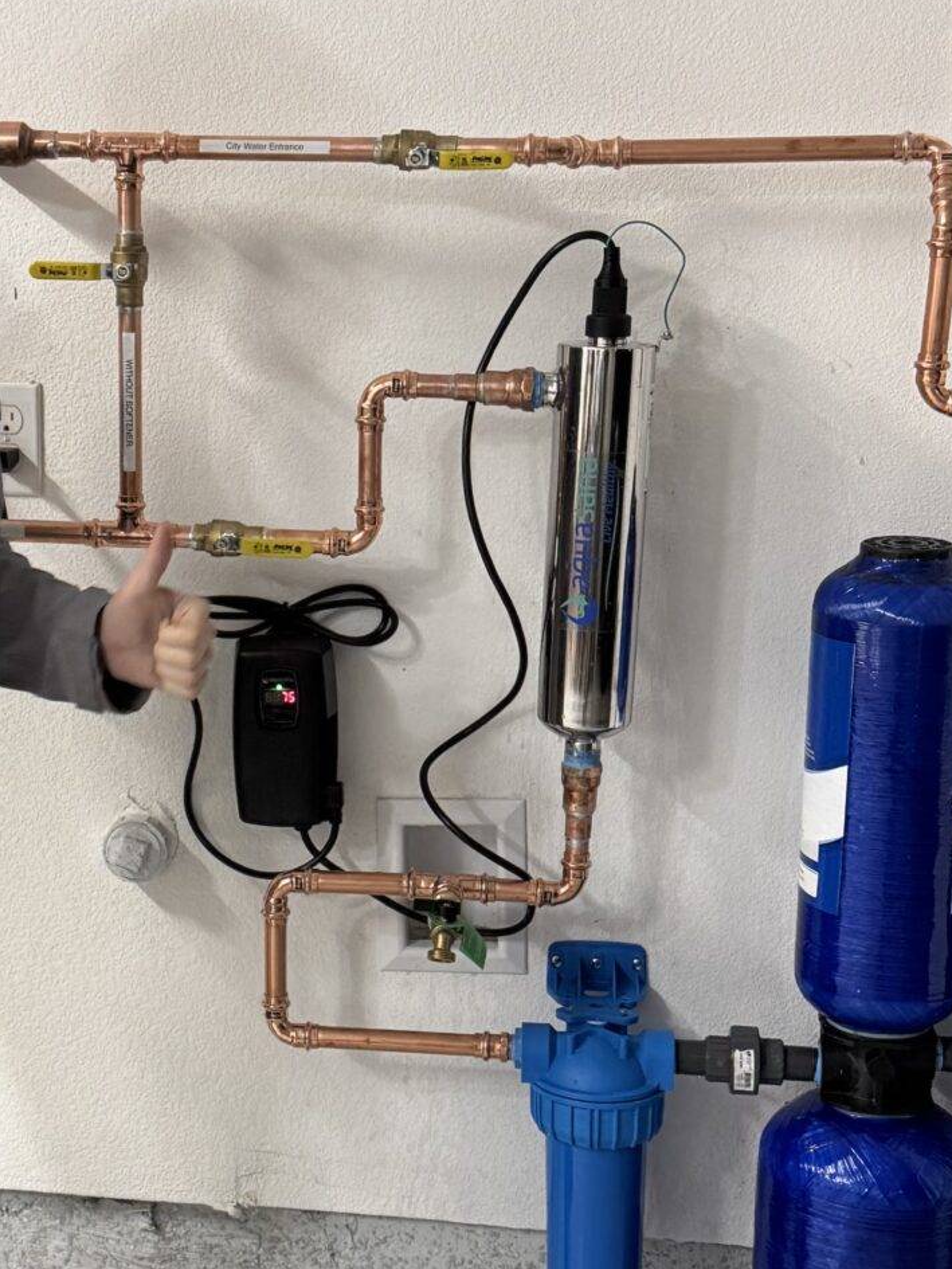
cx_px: 171
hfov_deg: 22.2
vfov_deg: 29.8
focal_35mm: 65
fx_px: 2383
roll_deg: -0.6
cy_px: 713
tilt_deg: -13.8
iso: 320
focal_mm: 6.76
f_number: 1.78
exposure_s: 1/60
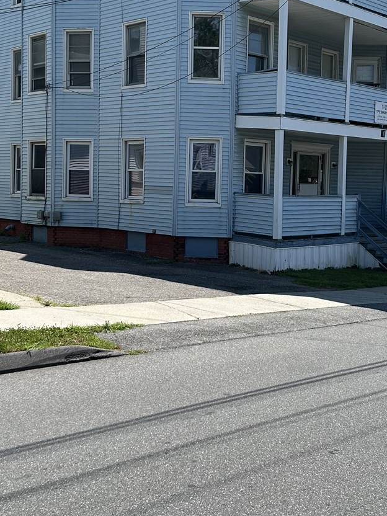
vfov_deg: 39.5
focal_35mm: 48
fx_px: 716
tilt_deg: -3.3
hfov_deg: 30.3
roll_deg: -1.6
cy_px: 214
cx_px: 208
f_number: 1.5
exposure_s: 1/3460
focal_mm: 5.7
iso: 50
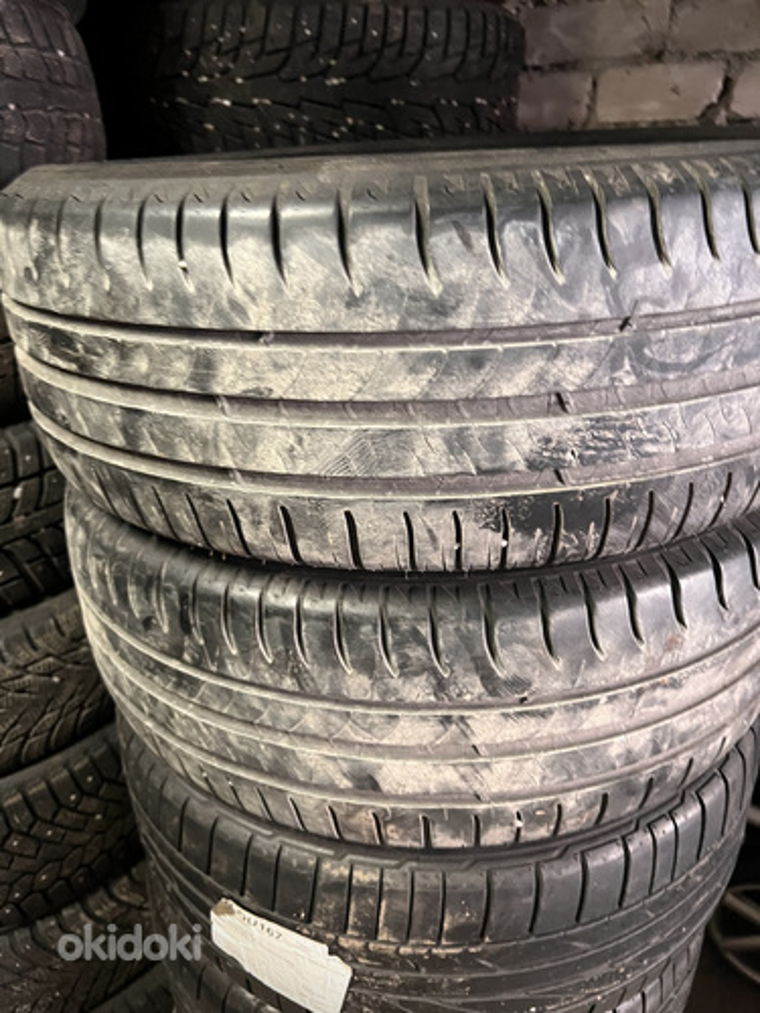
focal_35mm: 26
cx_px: 380
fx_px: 761
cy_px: 506
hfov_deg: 53.1
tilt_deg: -25.3
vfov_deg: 67.3
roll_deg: +0.6
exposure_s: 1/33
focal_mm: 5.7
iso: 400
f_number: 1.5
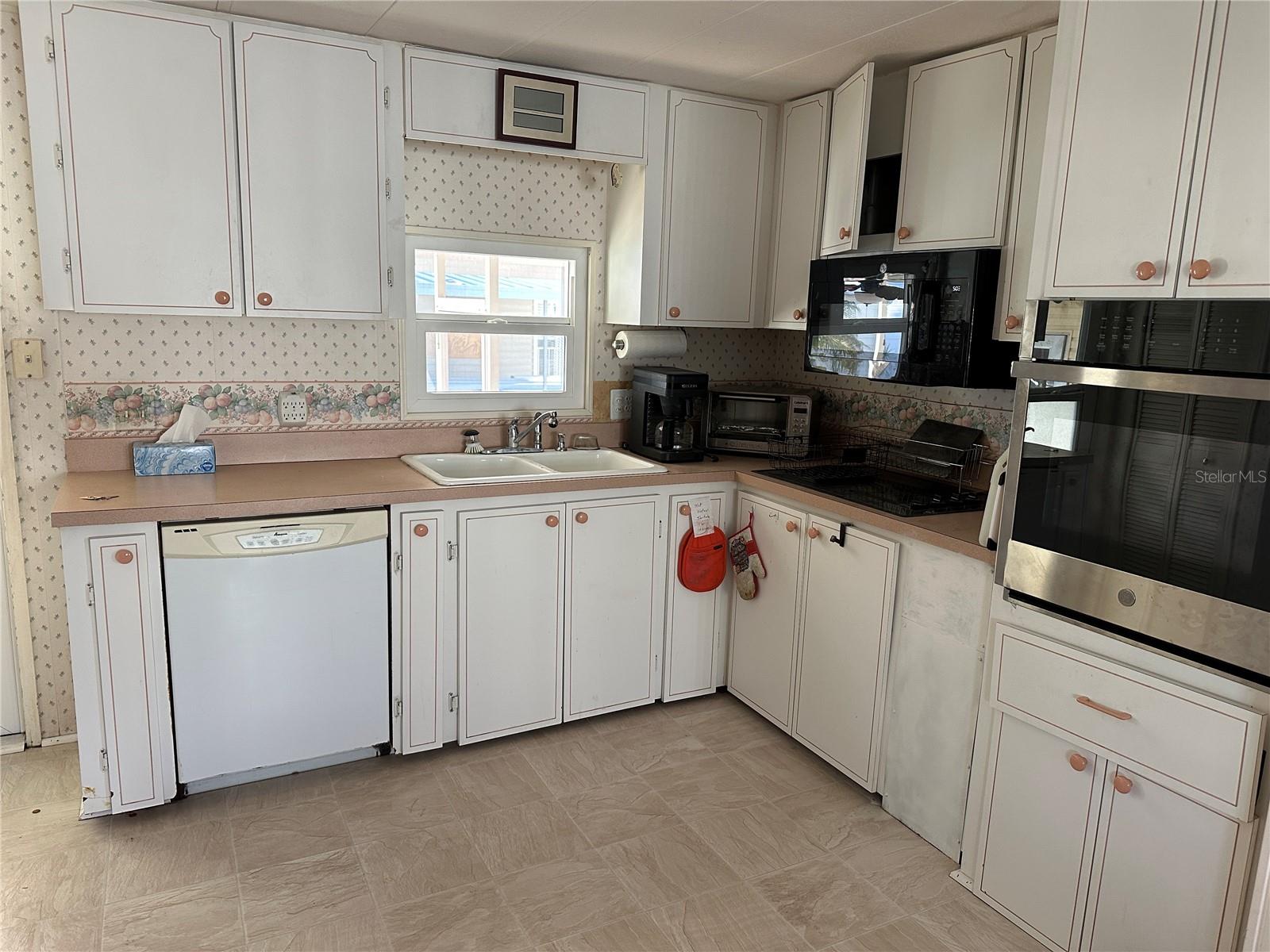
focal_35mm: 24
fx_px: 881
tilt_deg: -10.8
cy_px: 476
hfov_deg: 71.6
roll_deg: -2.5
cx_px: 635
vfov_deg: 56.8
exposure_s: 1/77
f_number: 1.78
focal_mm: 6.86
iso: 250
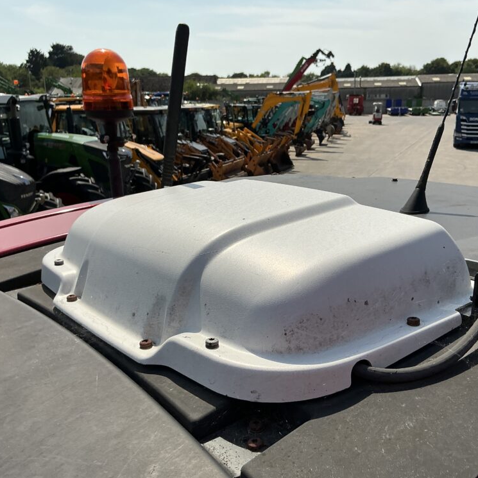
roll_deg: -0.3
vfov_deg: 48.4
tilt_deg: -14.7
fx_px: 531
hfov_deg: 48.3
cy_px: 244
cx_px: 271
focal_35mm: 34
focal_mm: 3
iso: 25
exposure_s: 1/3322
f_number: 1.8
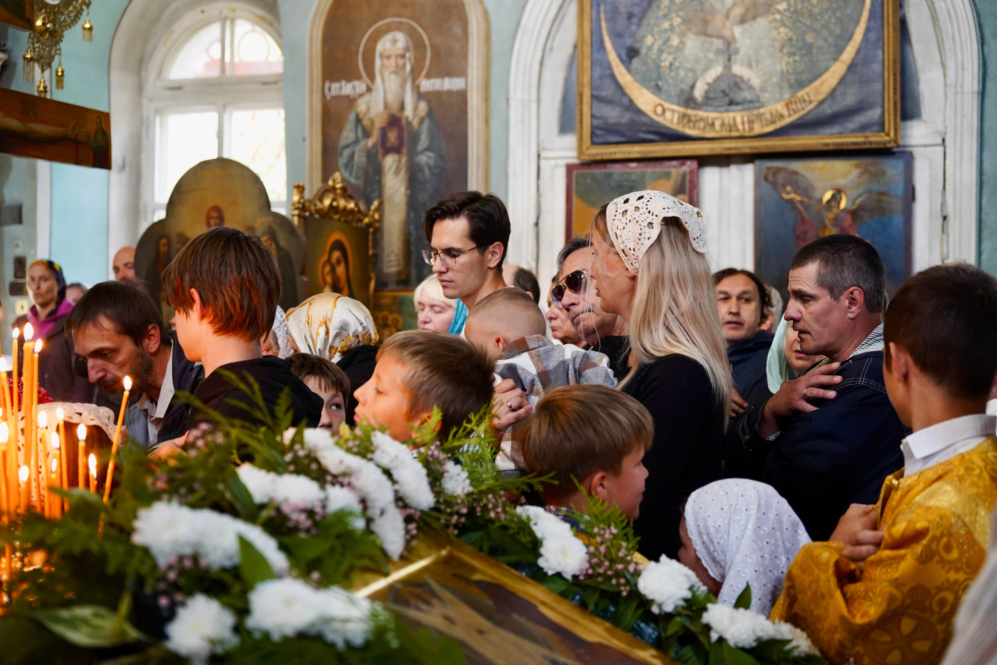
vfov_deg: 31.4
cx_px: 498
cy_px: 332
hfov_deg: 45.7
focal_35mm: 43
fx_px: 1183
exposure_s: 1/125
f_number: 2.8
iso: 3200
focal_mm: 42.7
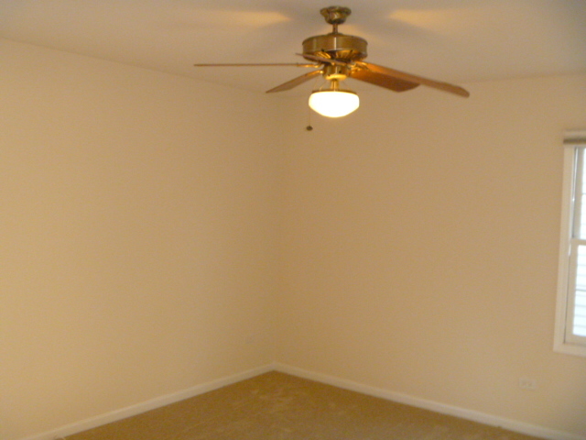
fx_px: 593
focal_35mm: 35
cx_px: 293
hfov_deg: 52.6
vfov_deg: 40.7
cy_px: 220
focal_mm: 6.3
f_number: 3.5
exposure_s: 1/30
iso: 500
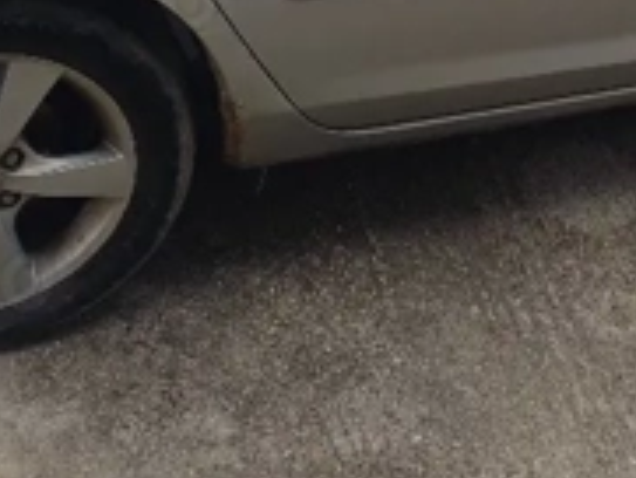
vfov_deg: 16.9
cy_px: -116
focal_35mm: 83
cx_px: 517
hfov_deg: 23.2
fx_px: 1526
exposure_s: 1/233
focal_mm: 4.65
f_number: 1.8
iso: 50
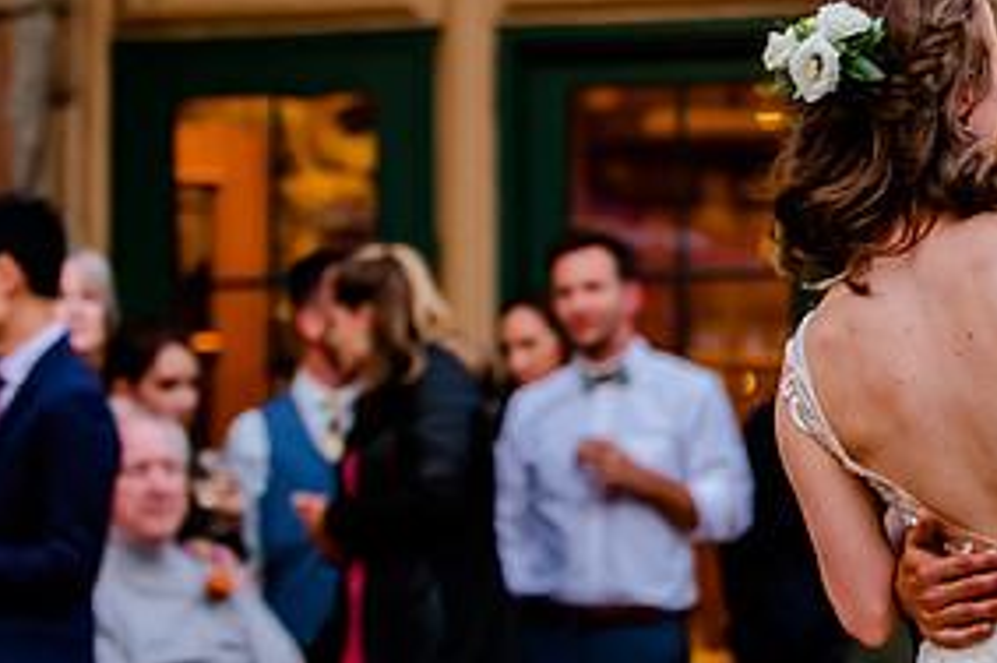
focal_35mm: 203
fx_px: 5615
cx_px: 1108
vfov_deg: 6.7
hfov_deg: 10.0
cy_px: 142
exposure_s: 1/60
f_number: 2.8
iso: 3200
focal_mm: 80
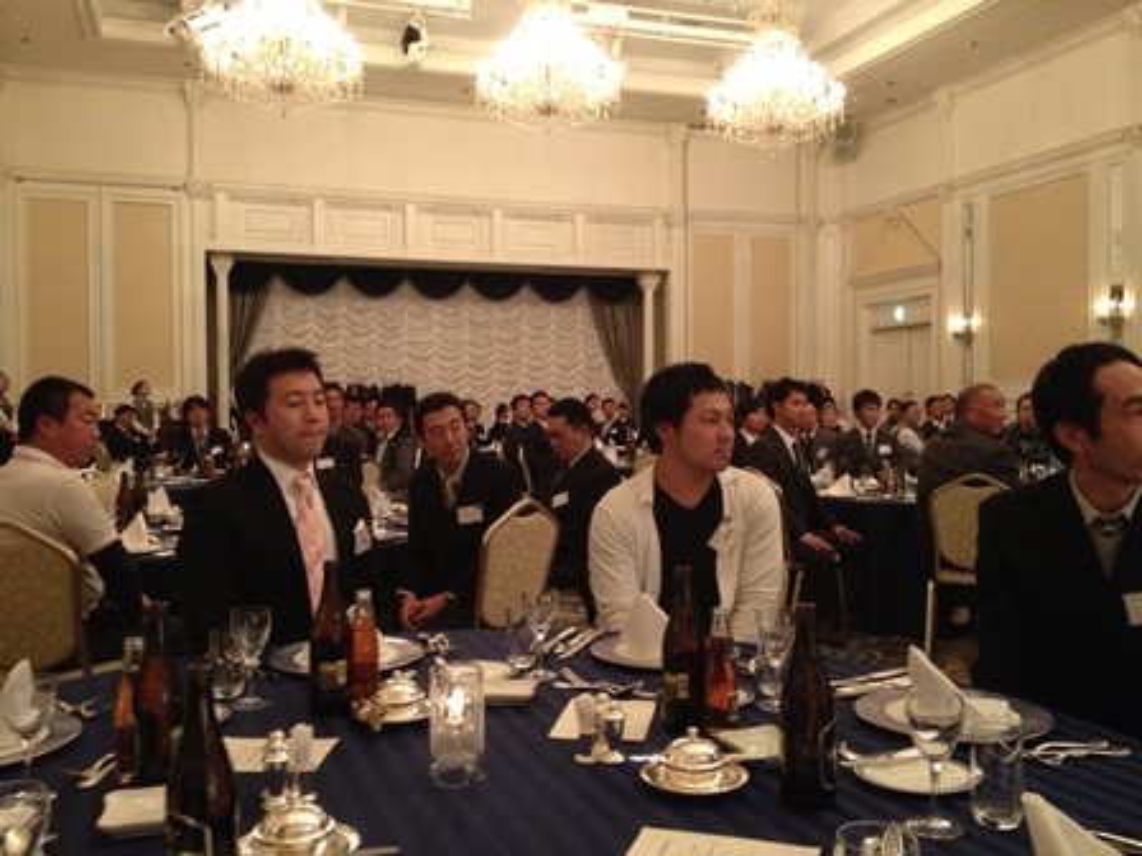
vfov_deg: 40.7
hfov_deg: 52.6
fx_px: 1155
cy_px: 428
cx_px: 571
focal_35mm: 35
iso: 320
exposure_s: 1/20
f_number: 2.4
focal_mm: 4.28
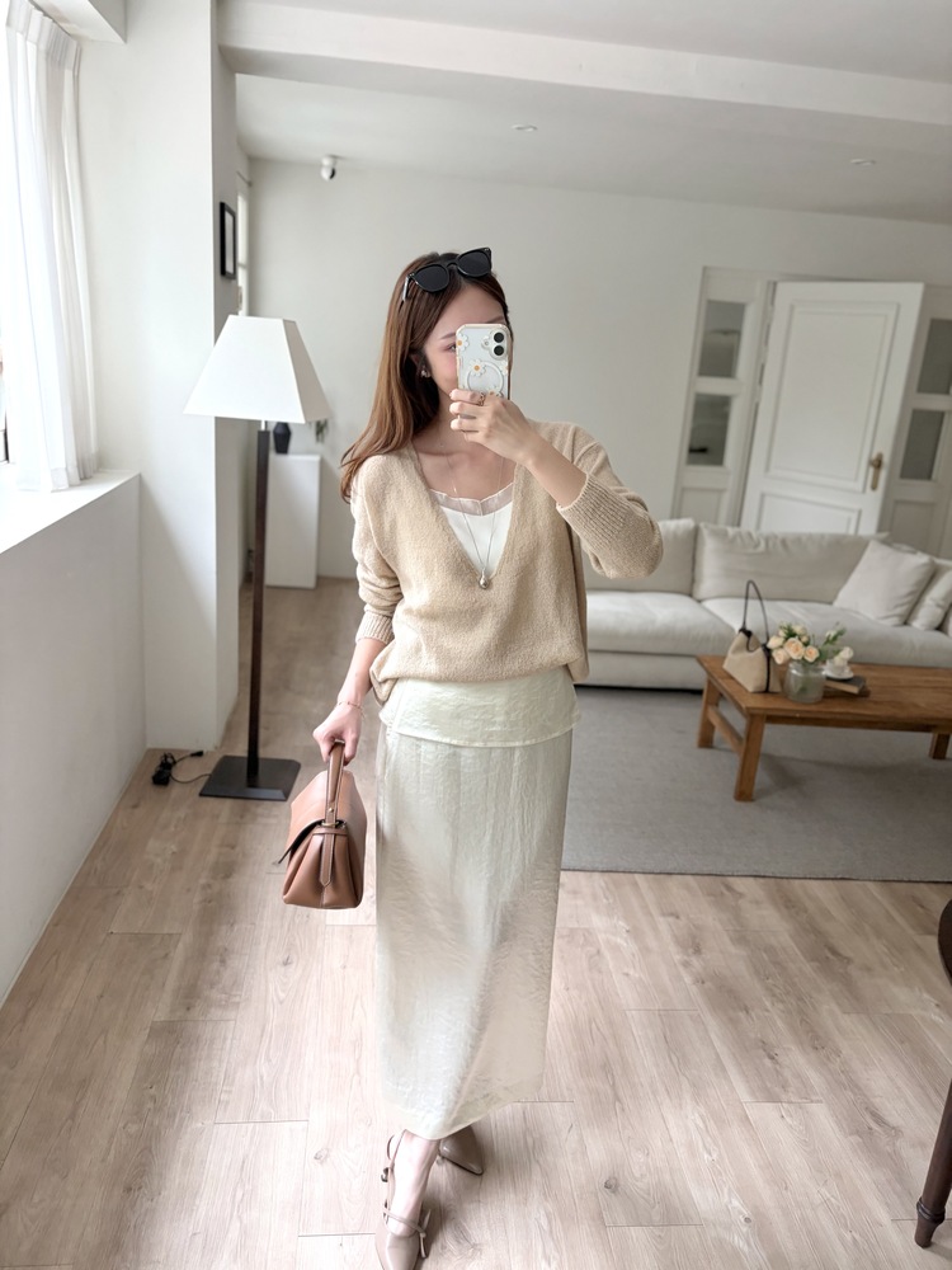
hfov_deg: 53.1
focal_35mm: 26
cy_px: 635
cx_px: 476
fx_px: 953
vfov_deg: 67.3
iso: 160
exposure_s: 1/60
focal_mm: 5.96
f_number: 1.6
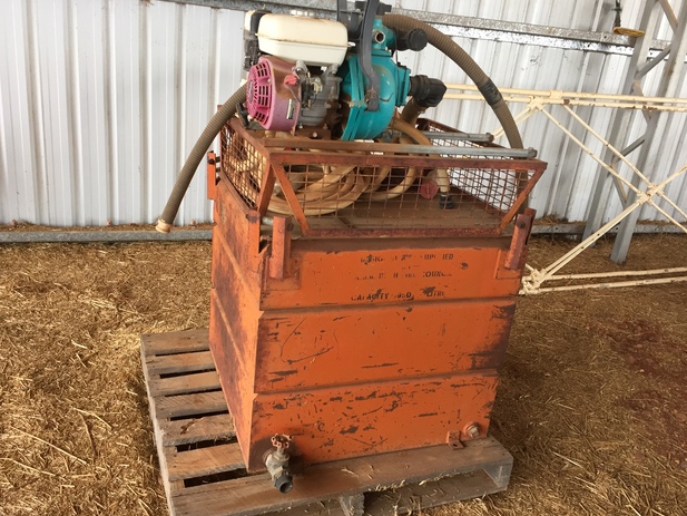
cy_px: 259
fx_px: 615
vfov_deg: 45.5
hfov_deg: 58.3
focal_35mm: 31
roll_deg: -8.1
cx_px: 346
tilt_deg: -23.9
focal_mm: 4.15
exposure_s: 1/33
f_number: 2.2
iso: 40
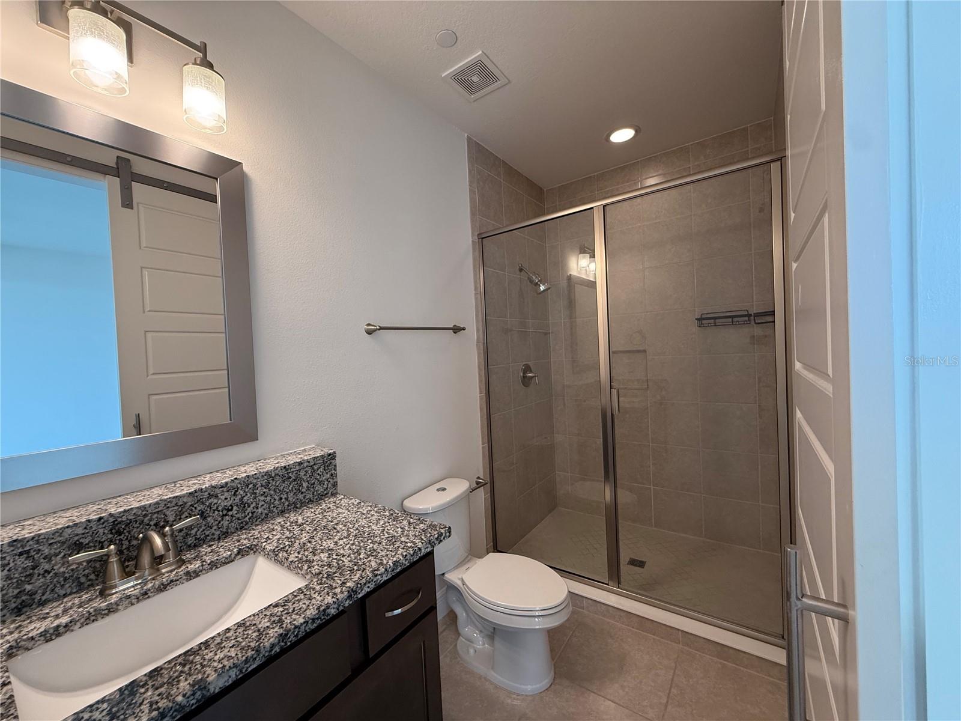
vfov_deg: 85.7
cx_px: 480
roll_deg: +2.8
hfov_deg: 102.1
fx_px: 389
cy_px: 360
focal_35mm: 14
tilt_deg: -0.6
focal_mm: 2.22
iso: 200
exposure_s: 1/120
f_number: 2.2
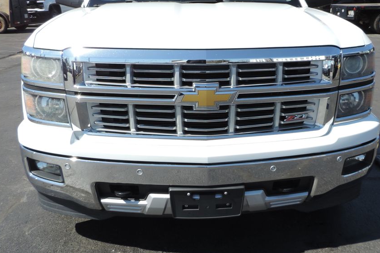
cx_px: 218
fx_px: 401
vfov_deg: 35.1
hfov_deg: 50.5
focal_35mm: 38
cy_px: 120
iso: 80
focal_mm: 4.3
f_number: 3
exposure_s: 1/1000
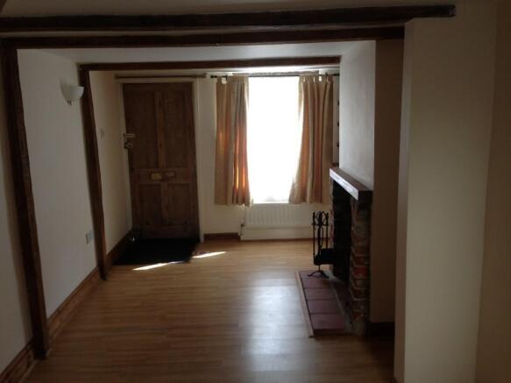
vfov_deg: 42.9
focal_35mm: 33
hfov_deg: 55.4
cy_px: 192
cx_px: 256
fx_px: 487
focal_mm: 4.13
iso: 50
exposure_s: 1/30
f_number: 2.4
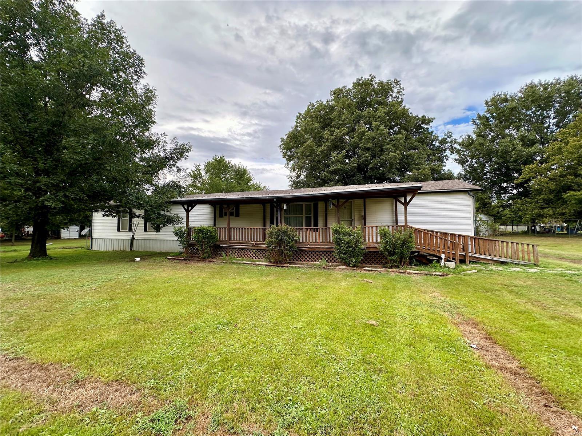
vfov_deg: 85.7
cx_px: 291
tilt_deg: +2.6
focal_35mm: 14
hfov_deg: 102.1
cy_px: 218
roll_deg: -0.2
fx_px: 235
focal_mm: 2.22
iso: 40
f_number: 2.2
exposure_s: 1/252
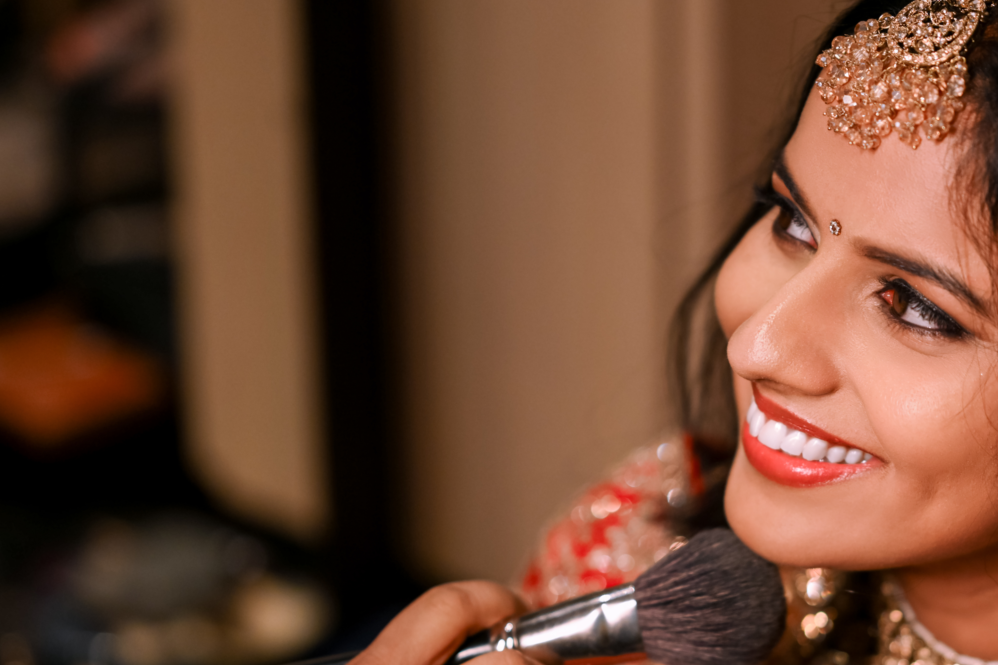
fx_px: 3992
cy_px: 424
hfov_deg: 14.2
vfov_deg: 9.5
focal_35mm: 144
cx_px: 658
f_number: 1.8
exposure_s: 1/320
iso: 500
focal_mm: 85
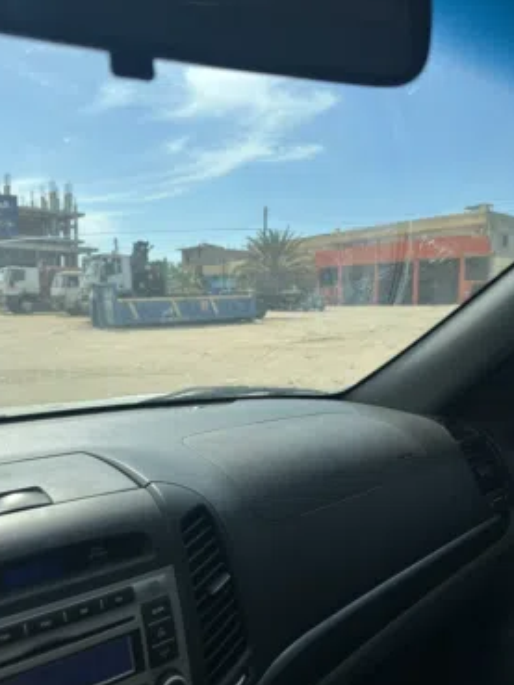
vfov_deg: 67.3
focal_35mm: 26
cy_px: 340
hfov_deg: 53.1
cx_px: 252
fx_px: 514
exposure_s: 1/4762
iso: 80
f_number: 1.78
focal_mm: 6.86
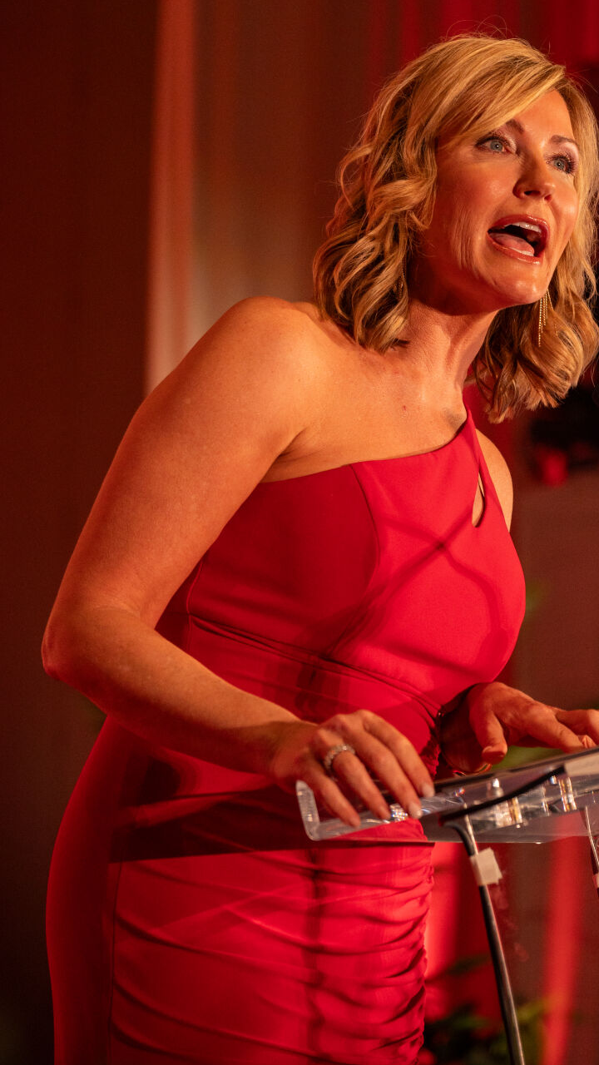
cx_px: 468
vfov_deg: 15.3
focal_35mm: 140
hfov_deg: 8.6
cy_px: 347
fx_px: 3953
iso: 800
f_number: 4
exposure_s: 1/80
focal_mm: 97
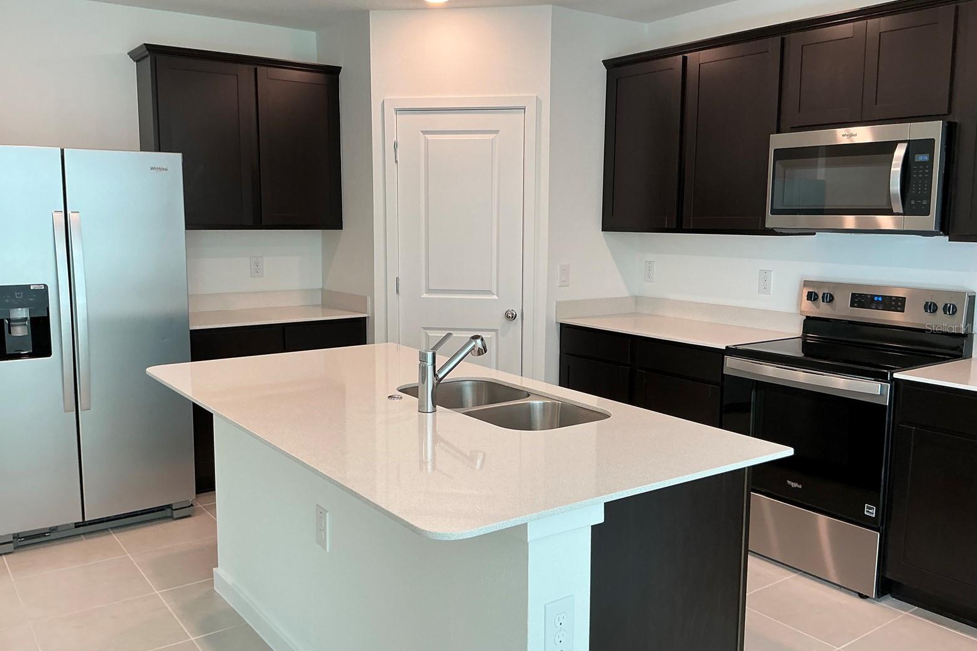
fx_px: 814
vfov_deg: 43.6
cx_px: 481
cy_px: 328
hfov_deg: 61.9
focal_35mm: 30
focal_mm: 3
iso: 40
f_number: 1.8
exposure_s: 1/60
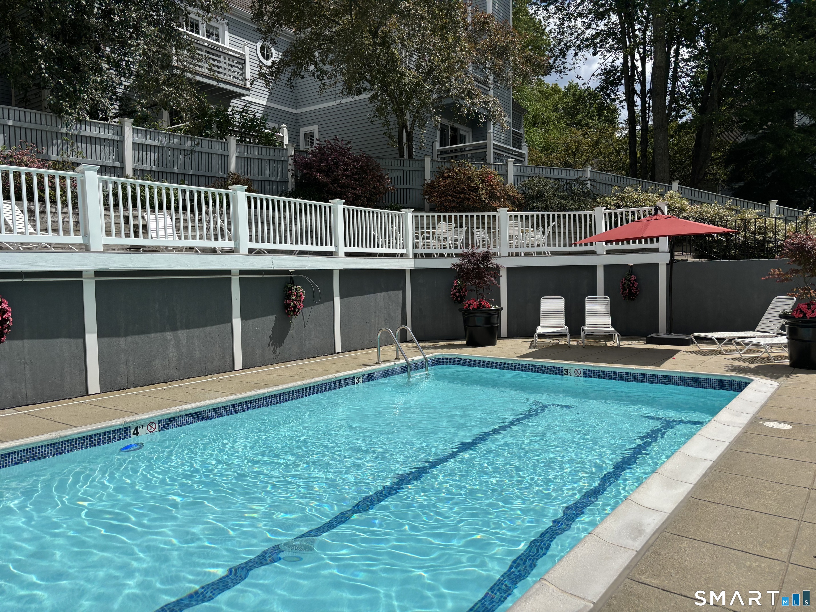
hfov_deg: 67.3
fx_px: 613
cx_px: 408
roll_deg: +1.5
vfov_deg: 53.1
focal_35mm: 26
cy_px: 306
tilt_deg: -2.9
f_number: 1.6
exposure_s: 1/7692
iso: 50
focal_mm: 5.96
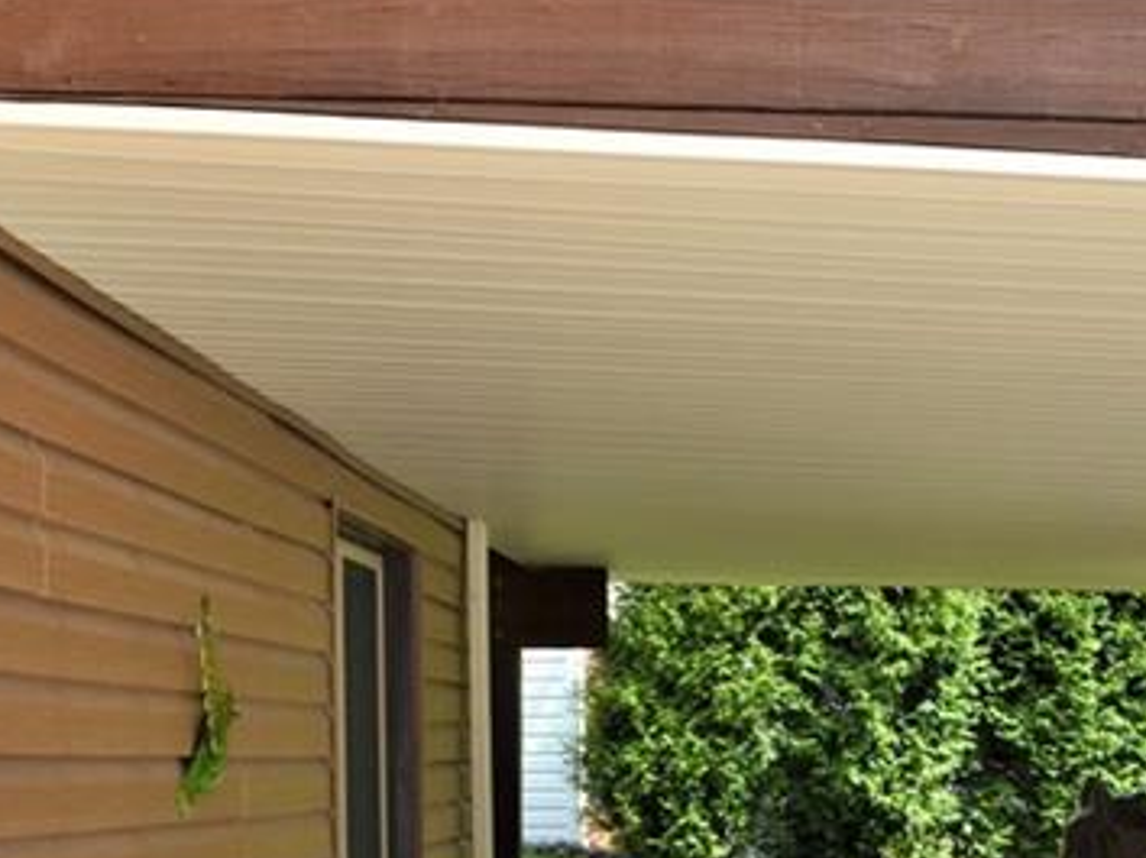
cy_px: 905
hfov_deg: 18.9
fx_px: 3308
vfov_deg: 14.5
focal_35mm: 100
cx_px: 1263
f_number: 7.1
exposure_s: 1/200
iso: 100
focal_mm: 24
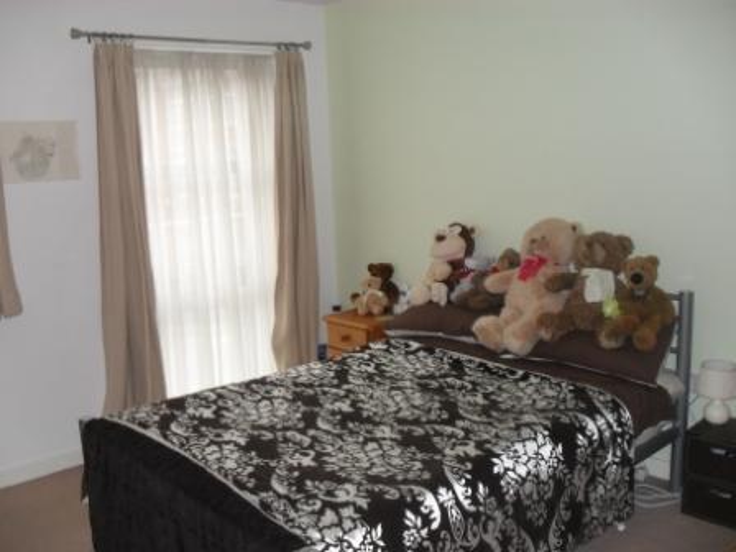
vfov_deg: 40.7
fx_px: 744
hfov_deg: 52.6
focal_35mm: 35
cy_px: 276
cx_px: 368
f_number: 2.8
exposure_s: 1/45
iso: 200
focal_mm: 6.2
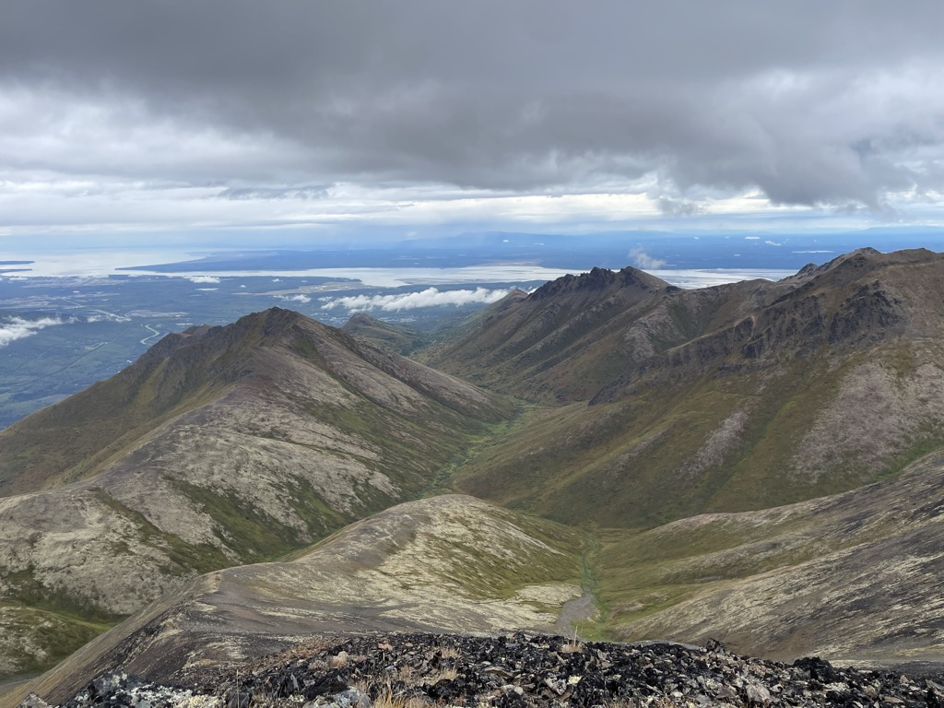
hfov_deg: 67.3
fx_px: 709
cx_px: 472
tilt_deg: -9.4
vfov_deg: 53.1
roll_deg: +1.7
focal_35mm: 26
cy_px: 354
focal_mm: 4.2
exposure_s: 1/2092
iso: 50
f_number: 1.6
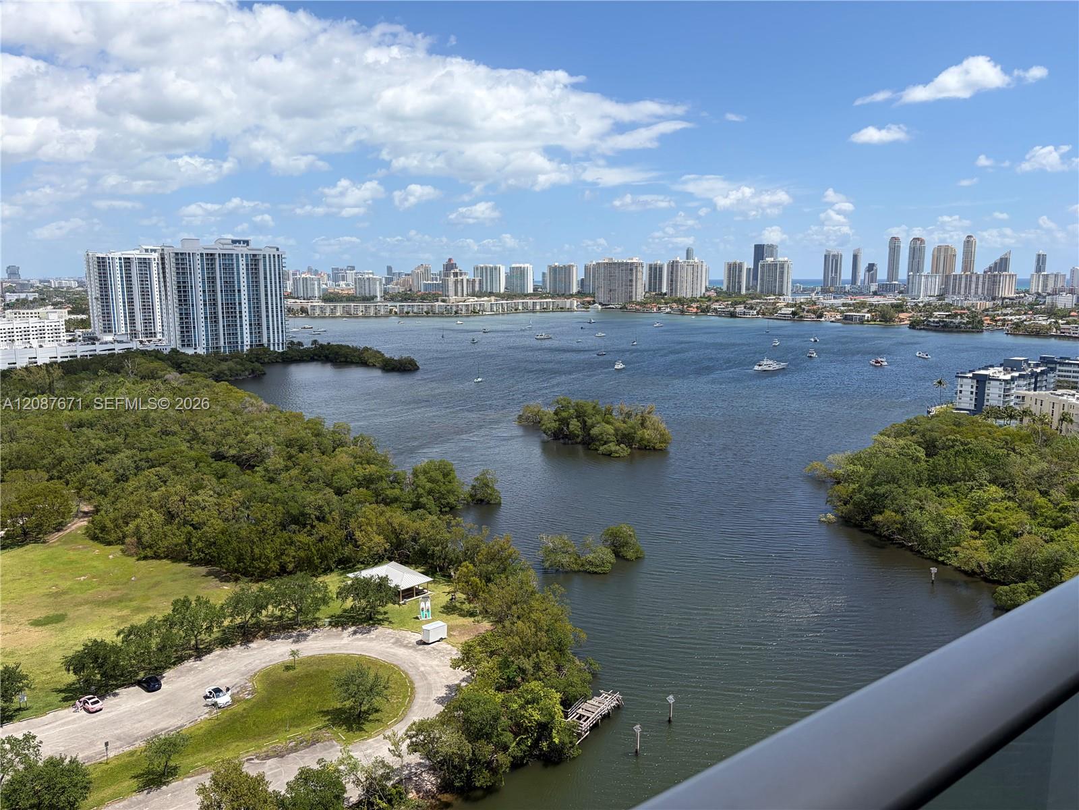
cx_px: 540
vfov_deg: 53.1
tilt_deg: -9.4
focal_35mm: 26
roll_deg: +1.0
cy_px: 405
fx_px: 810
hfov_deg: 67.3
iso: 50
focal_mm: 5.96
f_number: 1.6
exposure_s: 1/4329
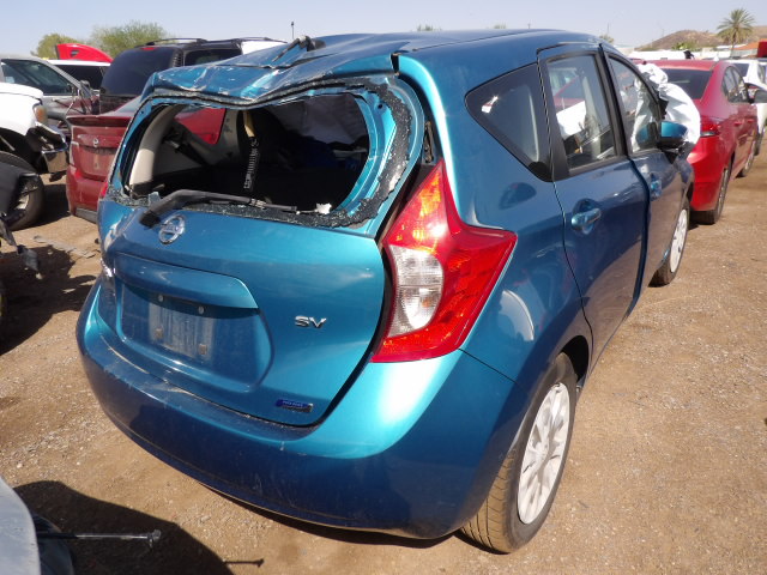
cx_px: 384
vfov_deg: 56.8
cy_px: 288
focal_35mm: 24
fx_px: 532
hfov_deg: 71.6
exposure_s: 1/392
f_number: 5.6
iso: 100
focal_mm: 4.3
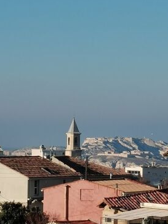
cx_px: 88
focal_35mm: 197
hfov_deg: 7.5
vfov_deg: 10.0
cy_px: 119
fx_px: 1275
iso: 50
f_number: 1.8
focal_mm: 5.58
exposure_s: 1/2747
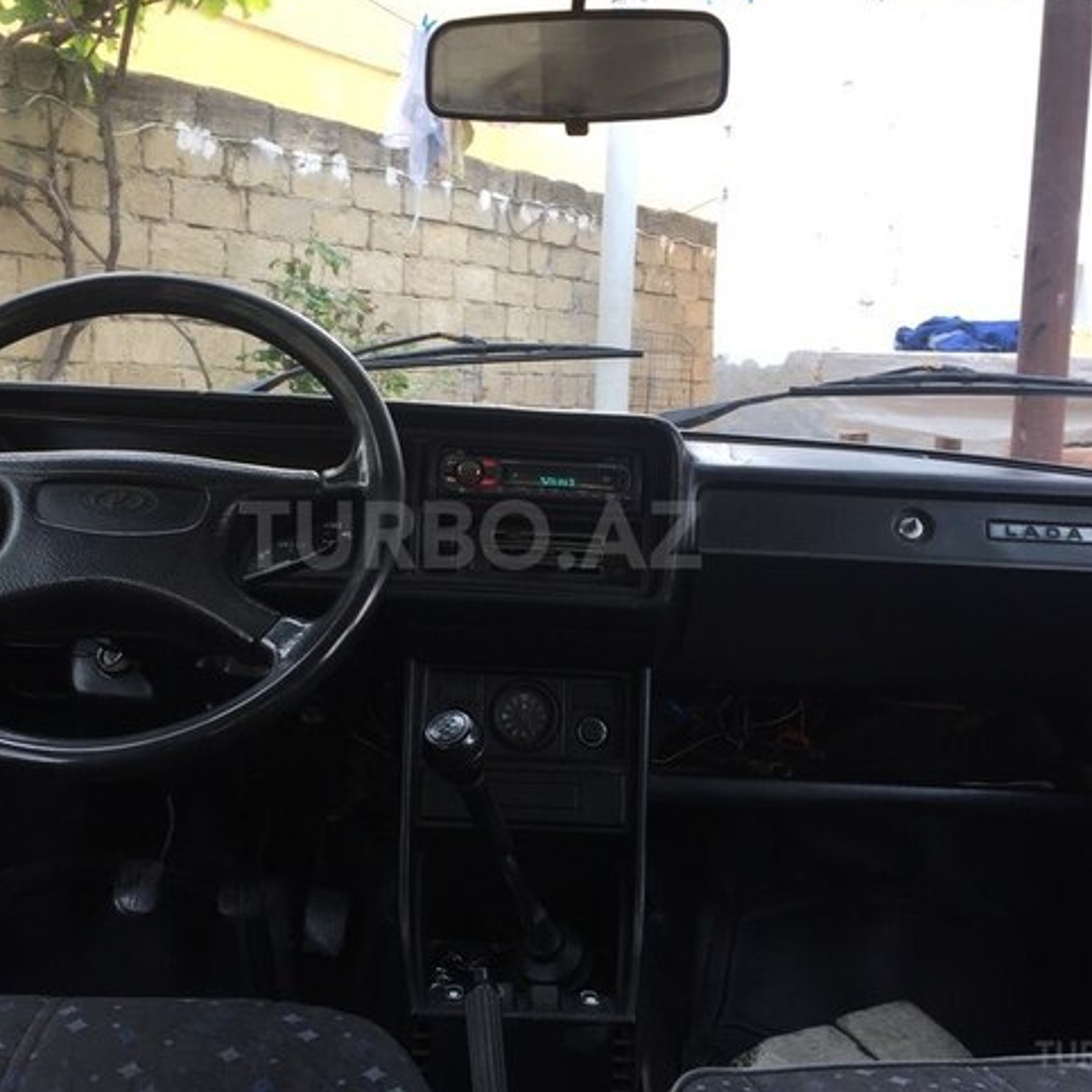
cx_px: 470
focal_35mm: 35
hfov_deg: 47.1
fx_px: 1249
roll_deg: -1.7
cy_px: 535
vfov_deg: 47.2
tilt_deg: -7.8
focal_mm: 4.15
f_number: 2.2
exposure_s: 1/50
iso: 32
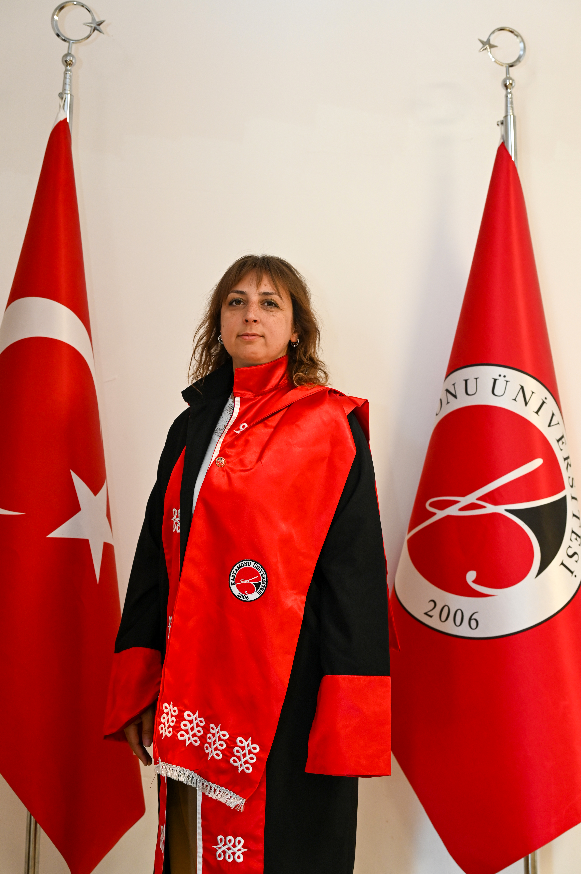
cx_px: 290
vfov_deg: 39.6
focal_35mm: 50
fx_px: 1212
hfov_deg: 27.0
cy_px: 437
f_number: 4
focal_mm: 50
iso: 640
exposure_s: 1/60
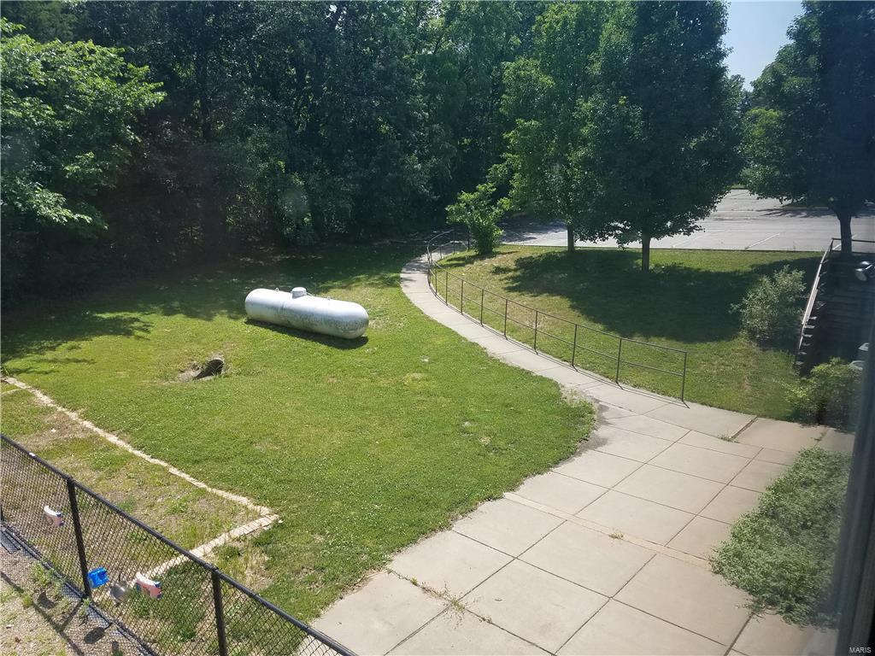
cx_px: 438
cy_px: 328
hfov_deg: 67.3
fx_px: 657
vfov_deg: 53.1
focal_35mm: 26
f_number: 1.7
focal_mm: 4.2
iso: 50
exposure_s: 1/1392
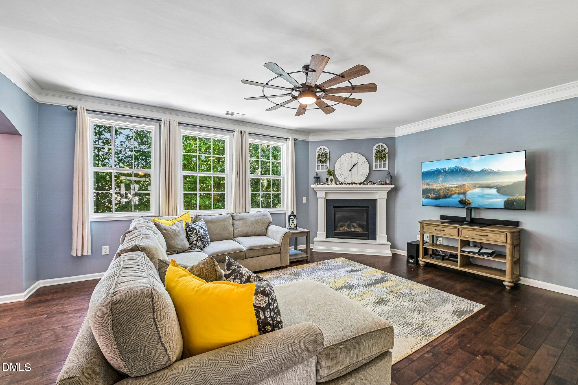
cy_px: 192
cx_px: 289
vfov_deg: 81.2
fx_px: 225
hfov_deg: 104.3
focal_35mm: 14
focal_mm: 14
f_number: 9
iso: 200
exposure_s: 1/2.5
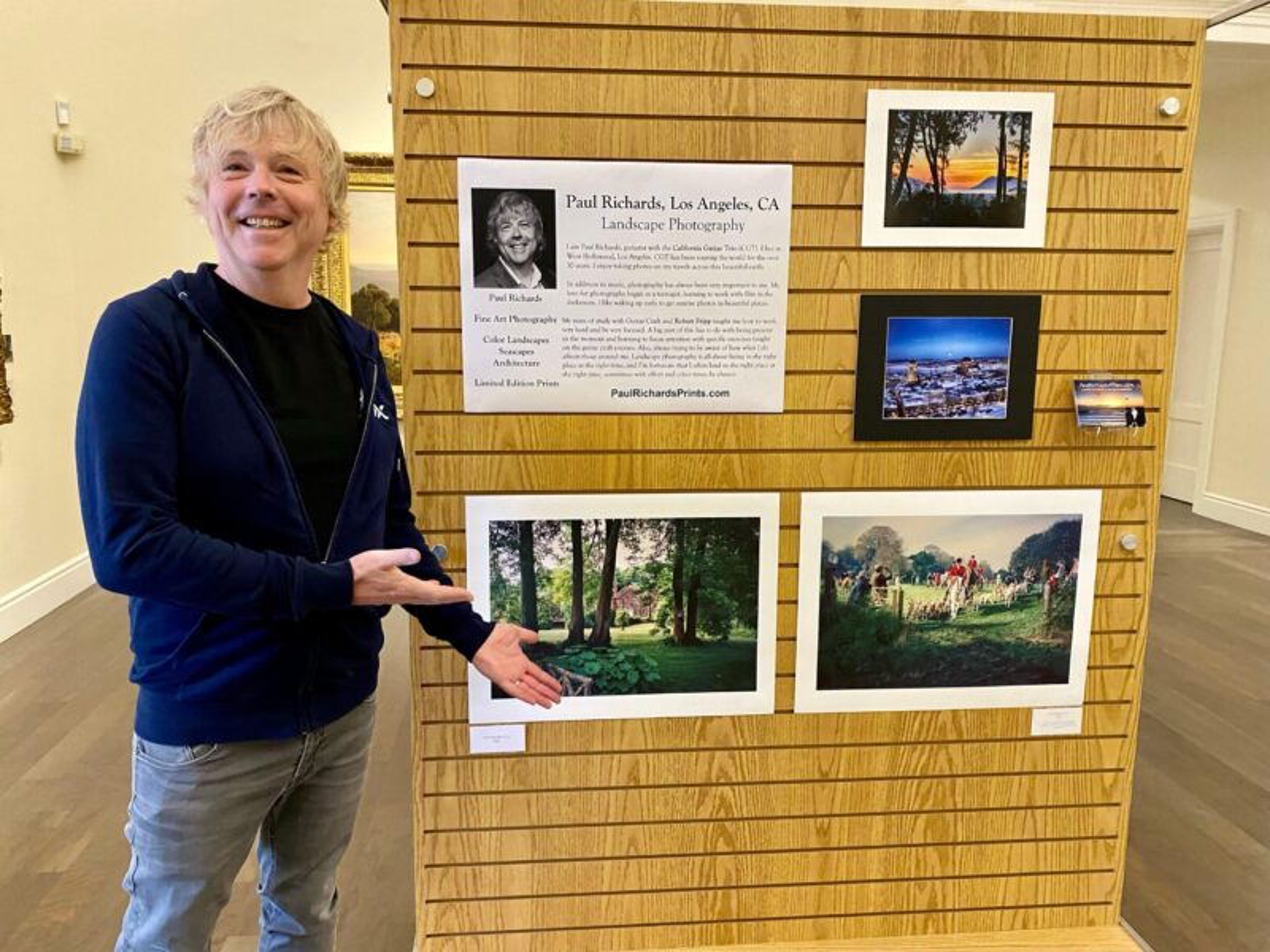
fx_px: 954
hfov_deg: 67.3
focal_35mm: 26
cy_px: 476
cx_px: 635
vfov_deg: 53.1
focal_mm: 4.25
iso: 320
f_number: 1.8
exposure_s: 1/60
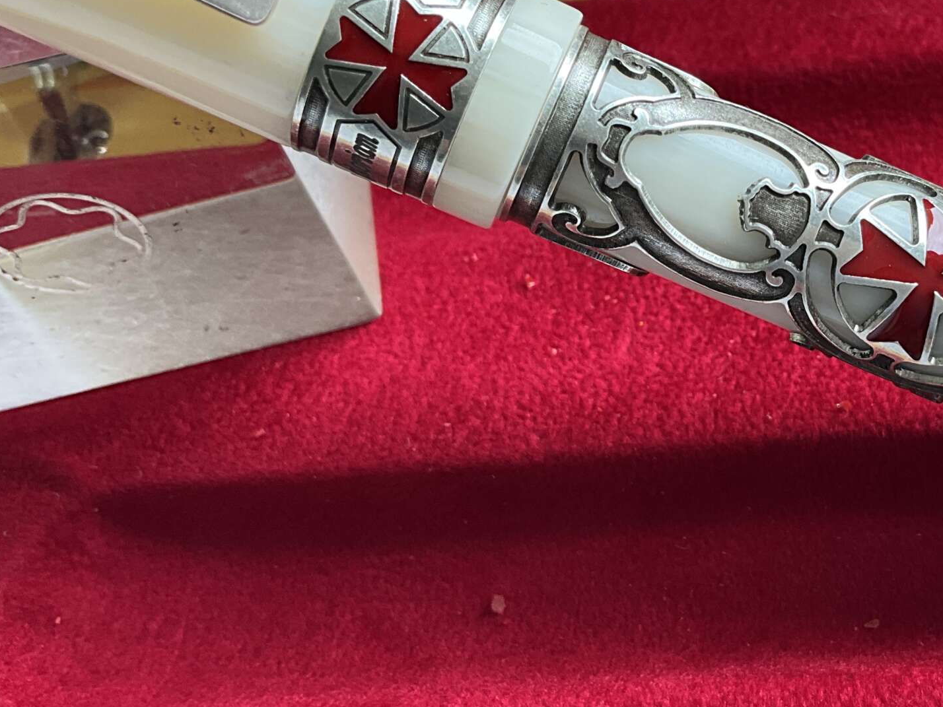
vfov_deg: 27.9
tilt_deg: -55.4
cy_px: 266
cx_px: 789
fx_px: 1417
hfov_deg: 35.3
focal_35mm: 52
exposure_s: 1/122
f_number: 1.8
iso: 64
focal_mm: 3
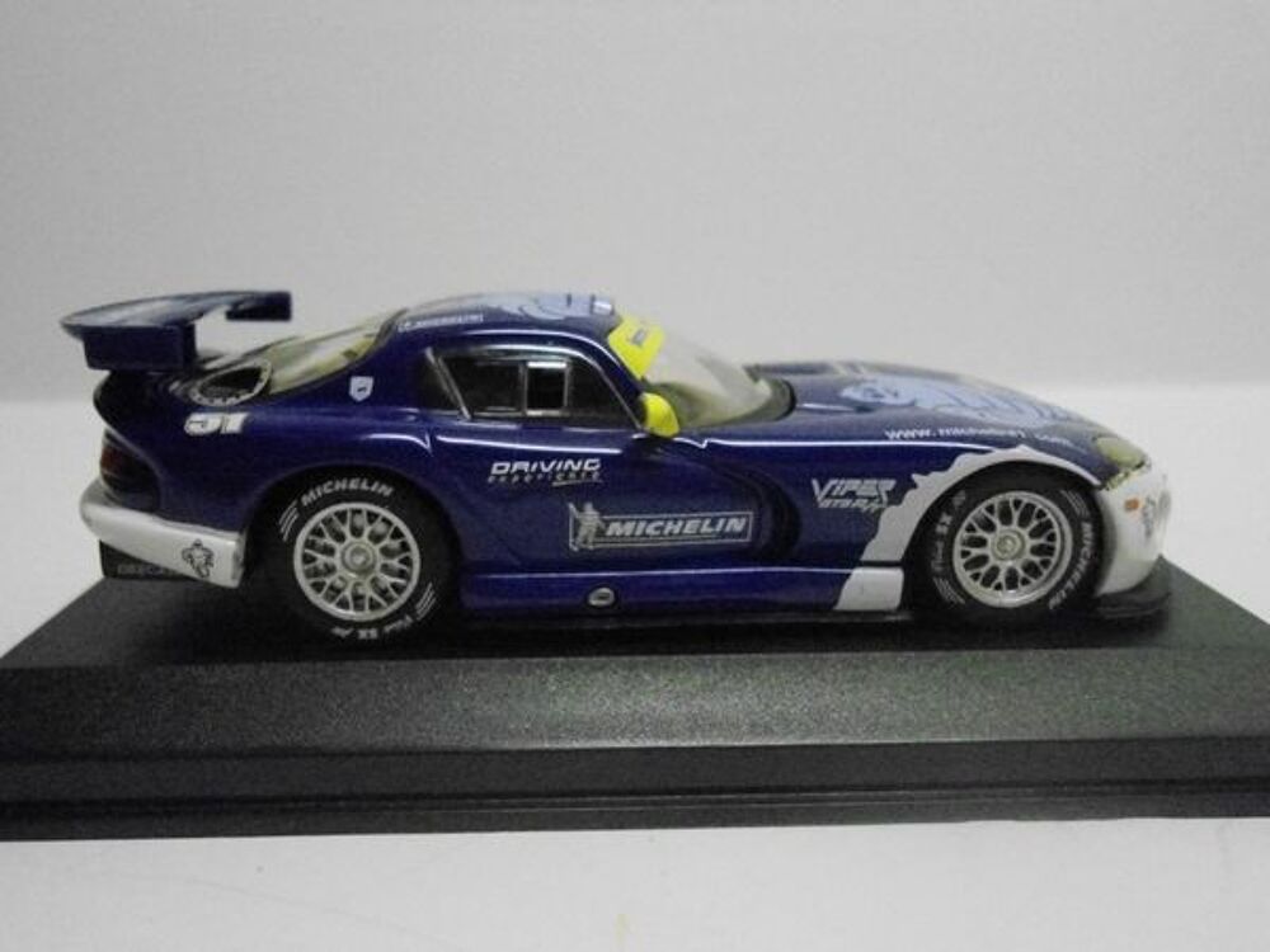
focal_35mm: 31
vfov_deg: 45.4
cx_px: 635
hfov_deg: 58.4
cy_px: 476
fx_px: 1137
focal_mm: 5.6
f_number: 3
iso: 1600
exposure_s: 1/125
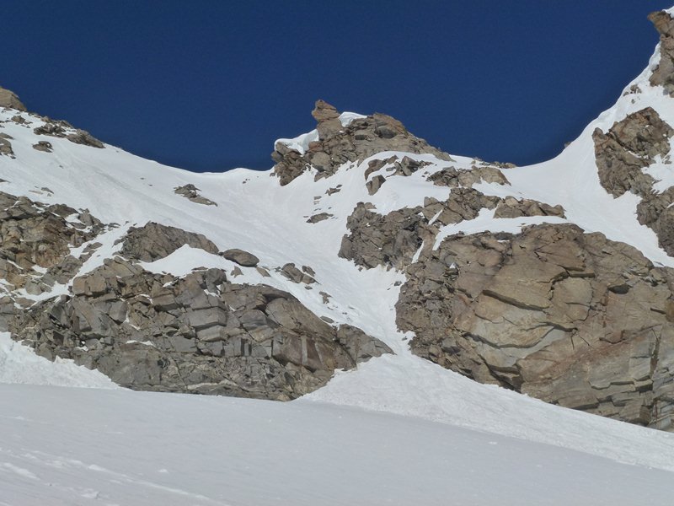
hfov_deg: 29.8
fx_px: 1266
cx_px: 337
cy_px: 253
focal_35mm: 65
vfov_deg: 22.6
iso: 160
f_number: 5.6
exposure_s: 1/2000
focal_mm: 11.7
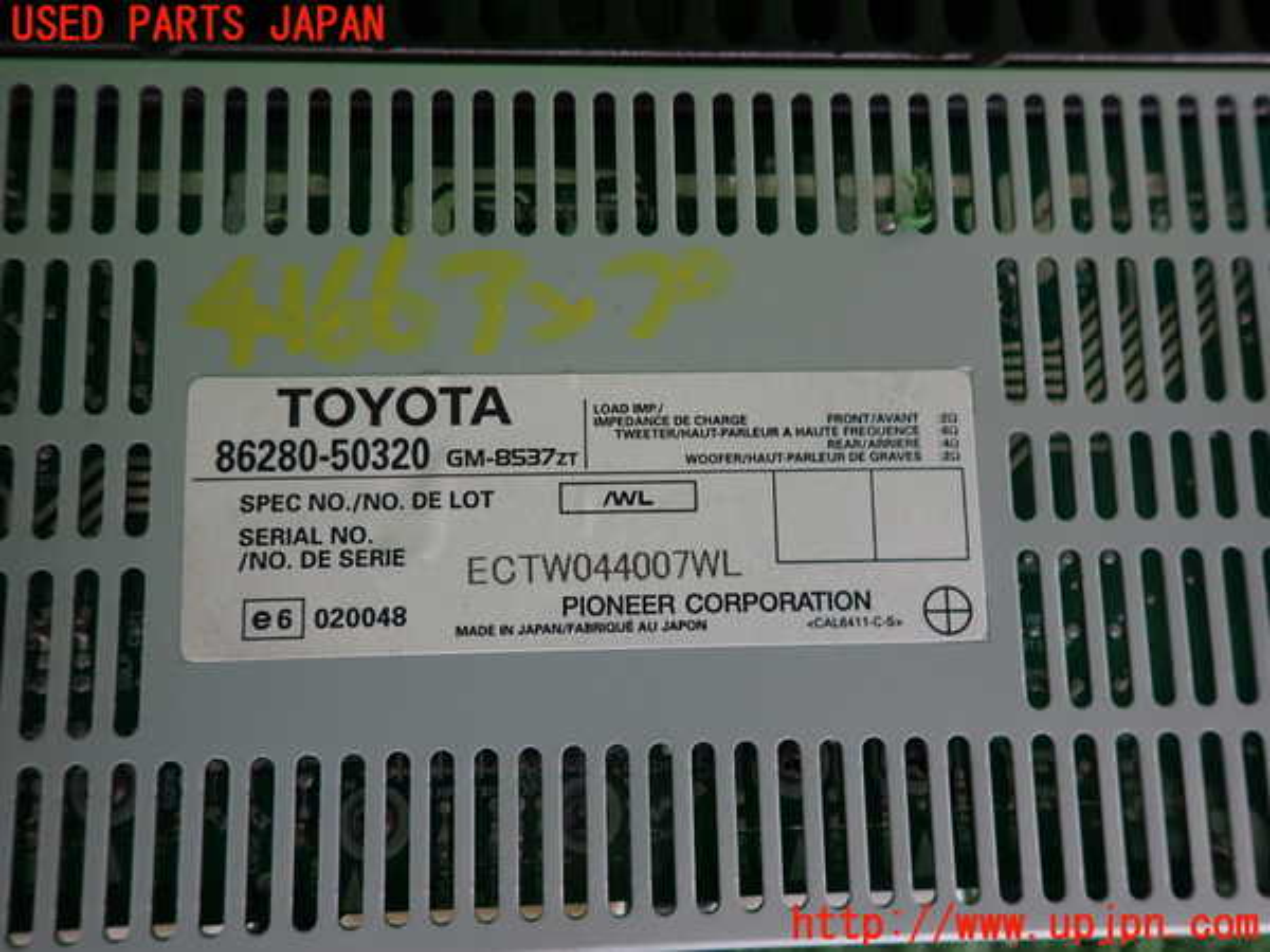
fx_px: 917
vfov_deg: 54.9
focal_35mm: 25
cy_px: 476
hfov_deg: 69.4
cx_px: 635
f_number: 2
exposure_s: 1/60
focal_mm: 4.5
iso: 125
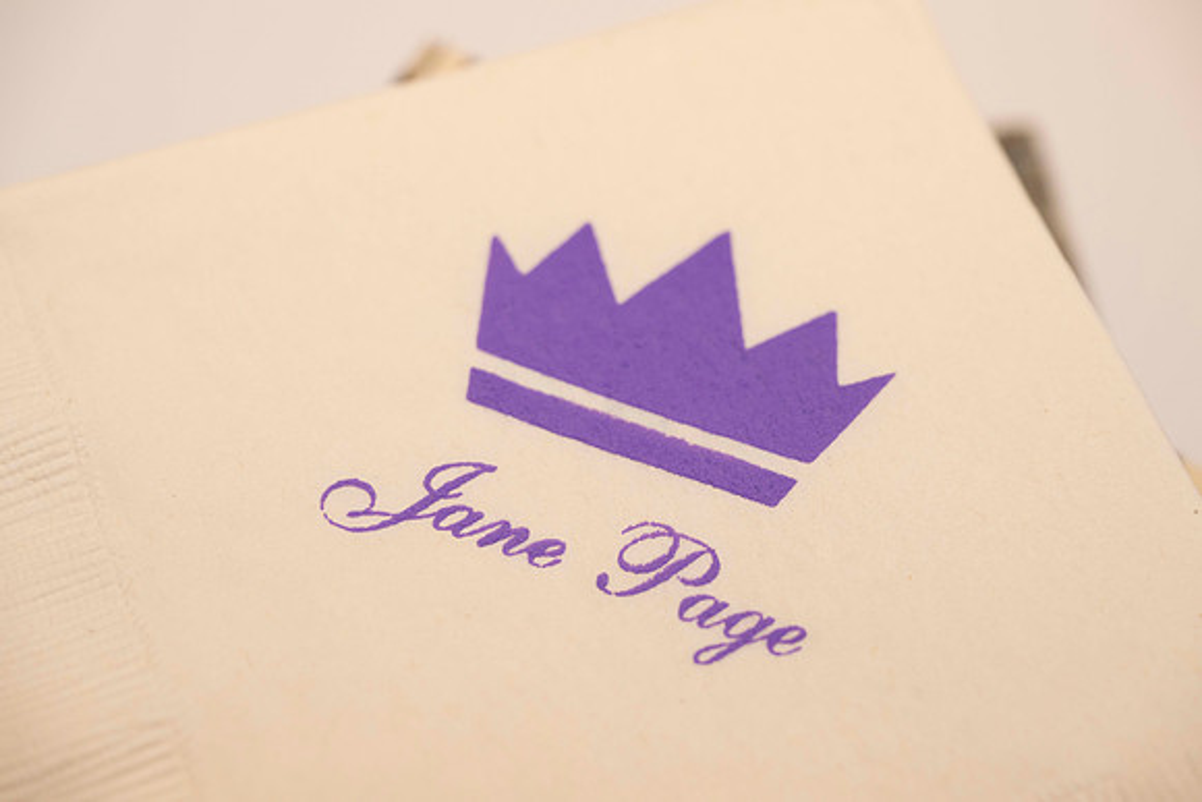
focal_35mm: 96
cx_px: 601
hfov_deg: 21.2
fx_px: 3206
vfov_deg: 14.3
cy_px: 401
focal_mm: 96
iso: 500
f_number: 5.6
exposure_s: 1/200
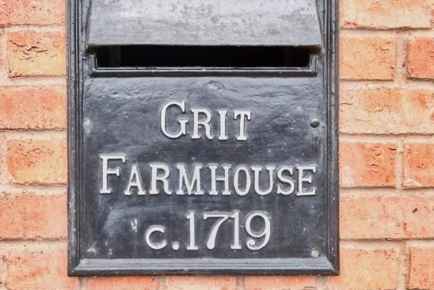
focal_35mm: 43
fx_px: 519
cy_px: 132
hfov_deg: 45.4
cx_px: 206
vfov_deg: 31.2
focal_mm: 24
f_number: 8
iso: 640
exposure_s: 1/200
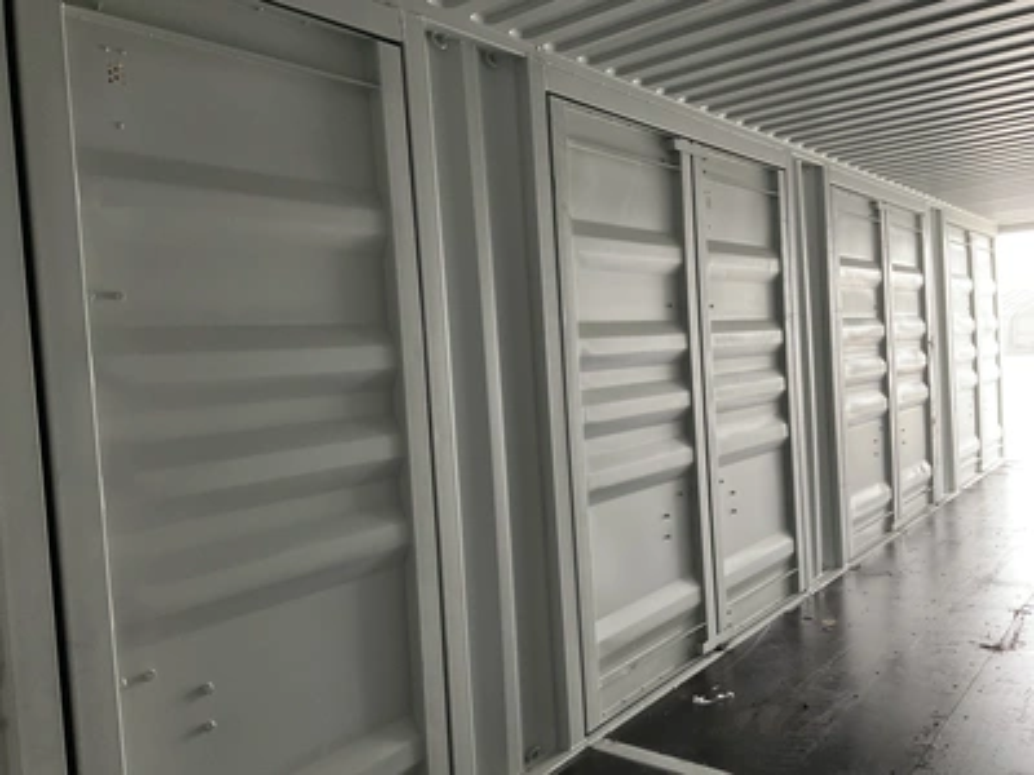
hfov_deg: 61.7
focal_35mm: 29
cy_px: 388
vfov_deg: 48.2
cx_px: 517
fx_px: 866
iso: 320
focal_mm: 3
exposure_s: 1/55
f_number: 1.8
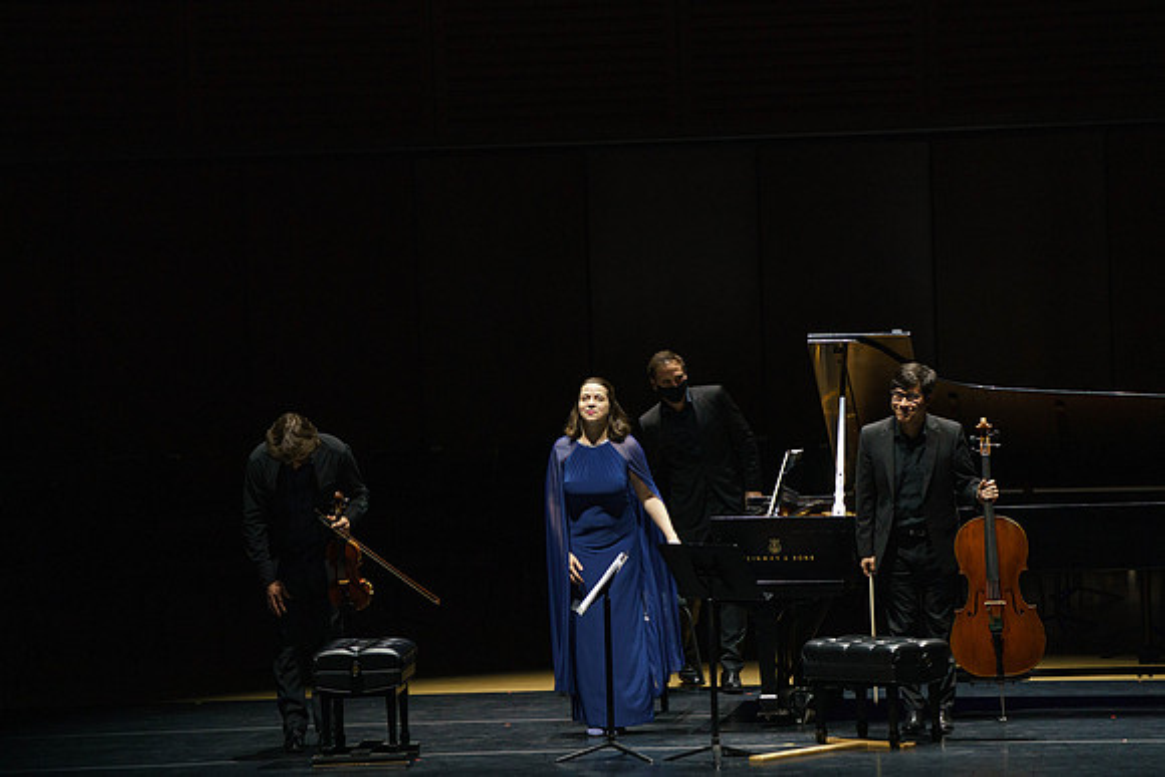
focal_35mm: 196
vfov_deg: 7.0
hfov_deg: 10.5
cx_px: 582
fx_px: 6356
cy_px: 388
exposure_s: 1/250
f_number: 5.6
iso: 4000
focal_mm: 194
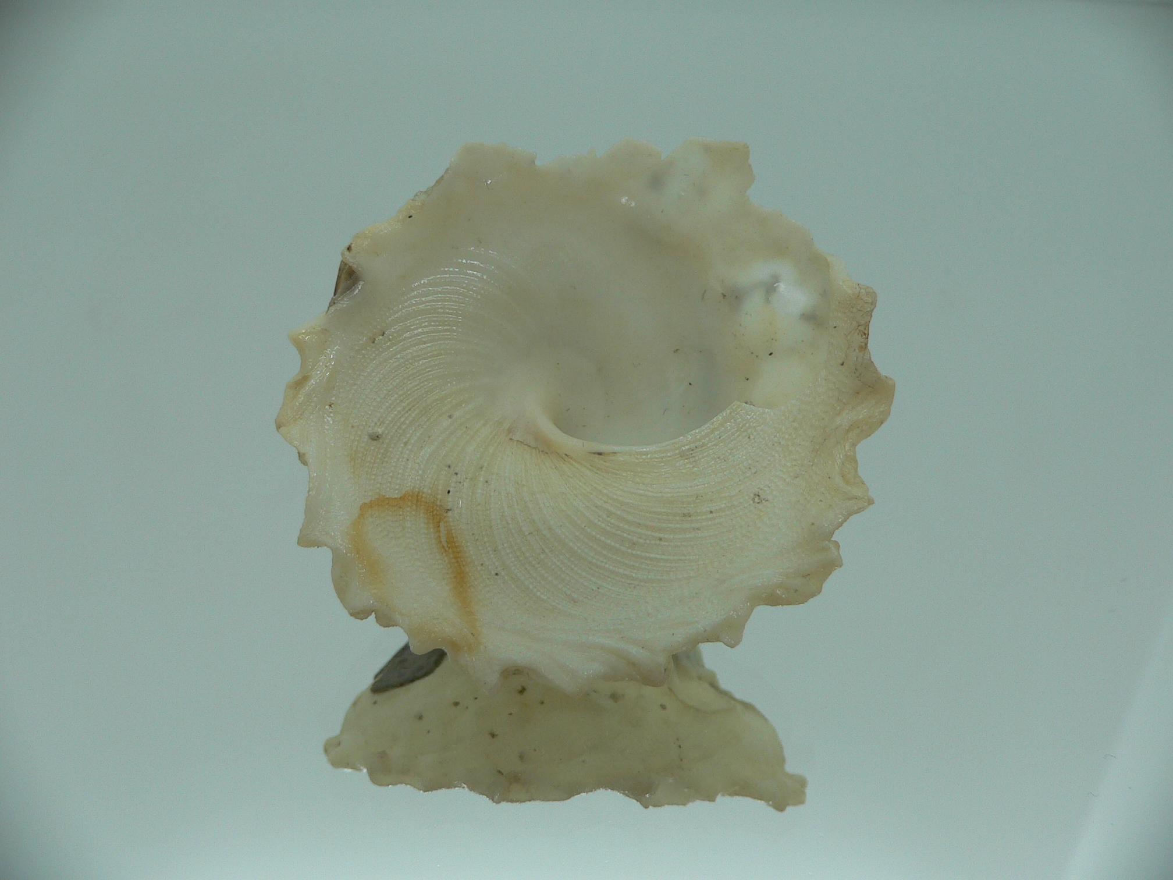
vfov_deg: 40.7
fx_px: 1186
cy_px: 440
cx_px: 586
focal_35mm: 35
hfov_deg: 52.6
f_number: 2.8
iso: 80
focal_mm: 4.6
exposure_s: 1/60
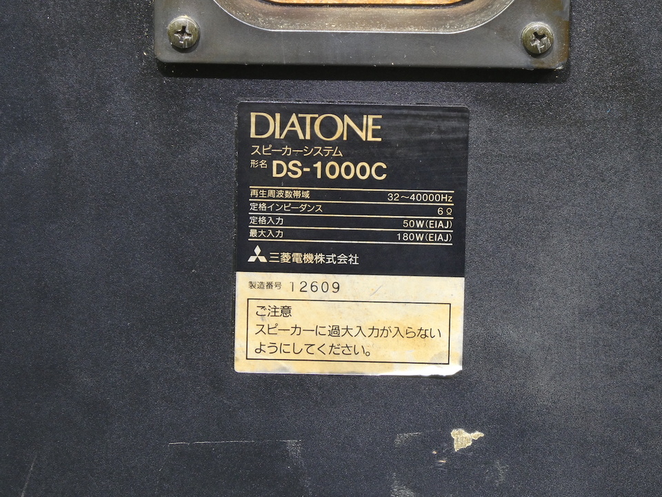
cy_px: 248
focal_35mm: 143
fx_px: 2735
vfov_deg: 10.4
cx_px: 331
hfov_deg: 13.8
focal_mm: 25.6
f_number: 5.4
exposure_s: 1/1.3
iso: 200
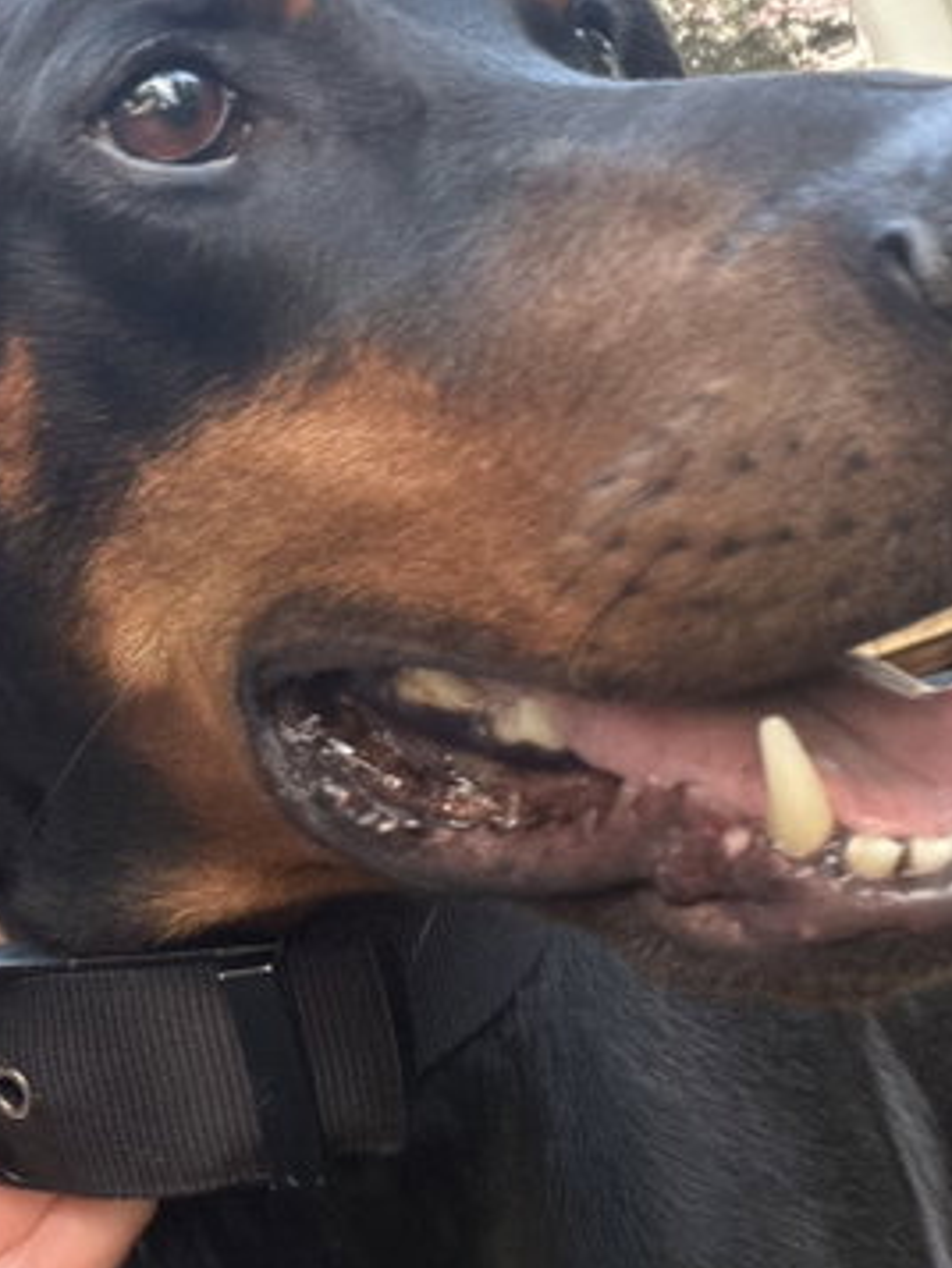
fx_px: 2052
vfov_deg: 34.3
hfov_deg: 26.0
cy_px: 584
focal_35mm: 56
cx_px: 320
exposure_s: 1/60
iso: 200
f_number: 1.9
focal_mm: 2.71
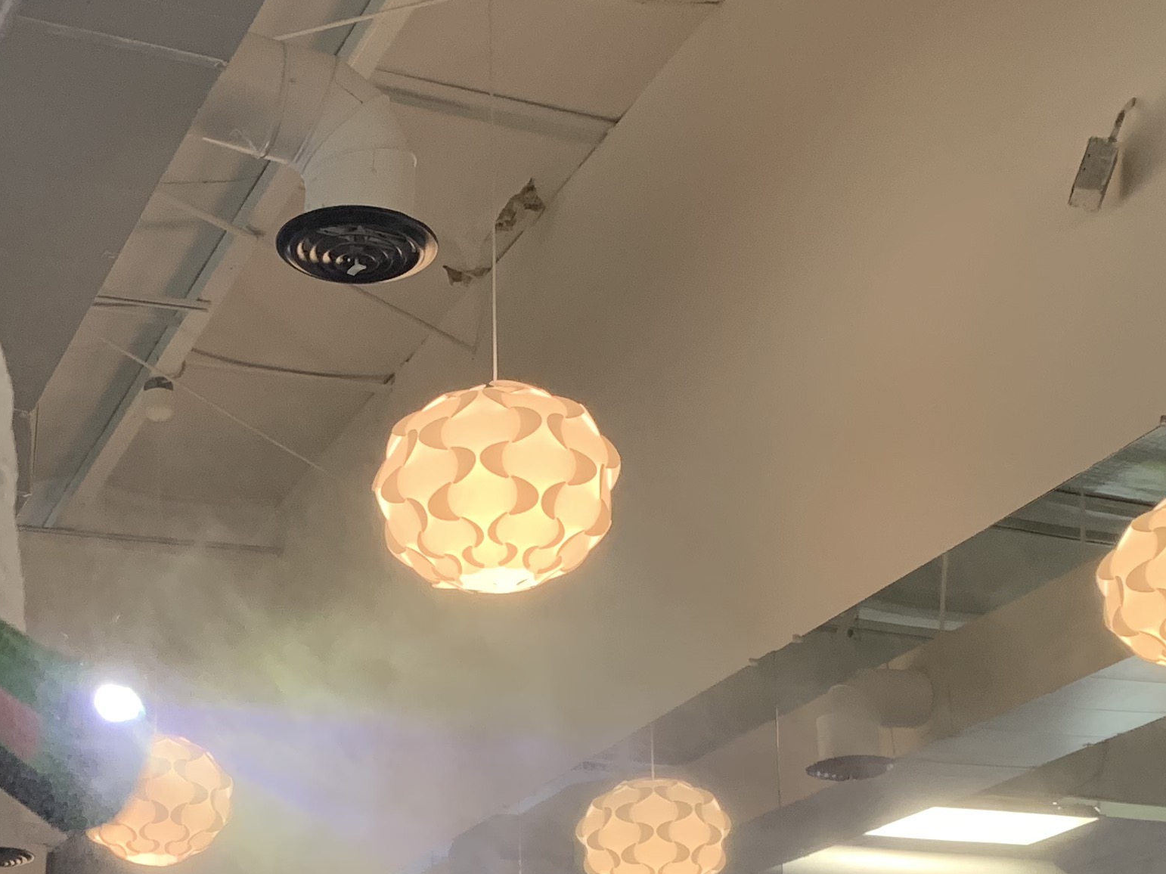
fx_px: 2290
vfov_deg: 20.5
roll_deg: +1.0
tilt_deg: +9.8
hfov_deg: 28.1
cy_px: 978
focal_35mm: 68
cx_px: 287
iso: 125
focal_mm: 4.25
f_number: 1.8
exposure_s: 1/60
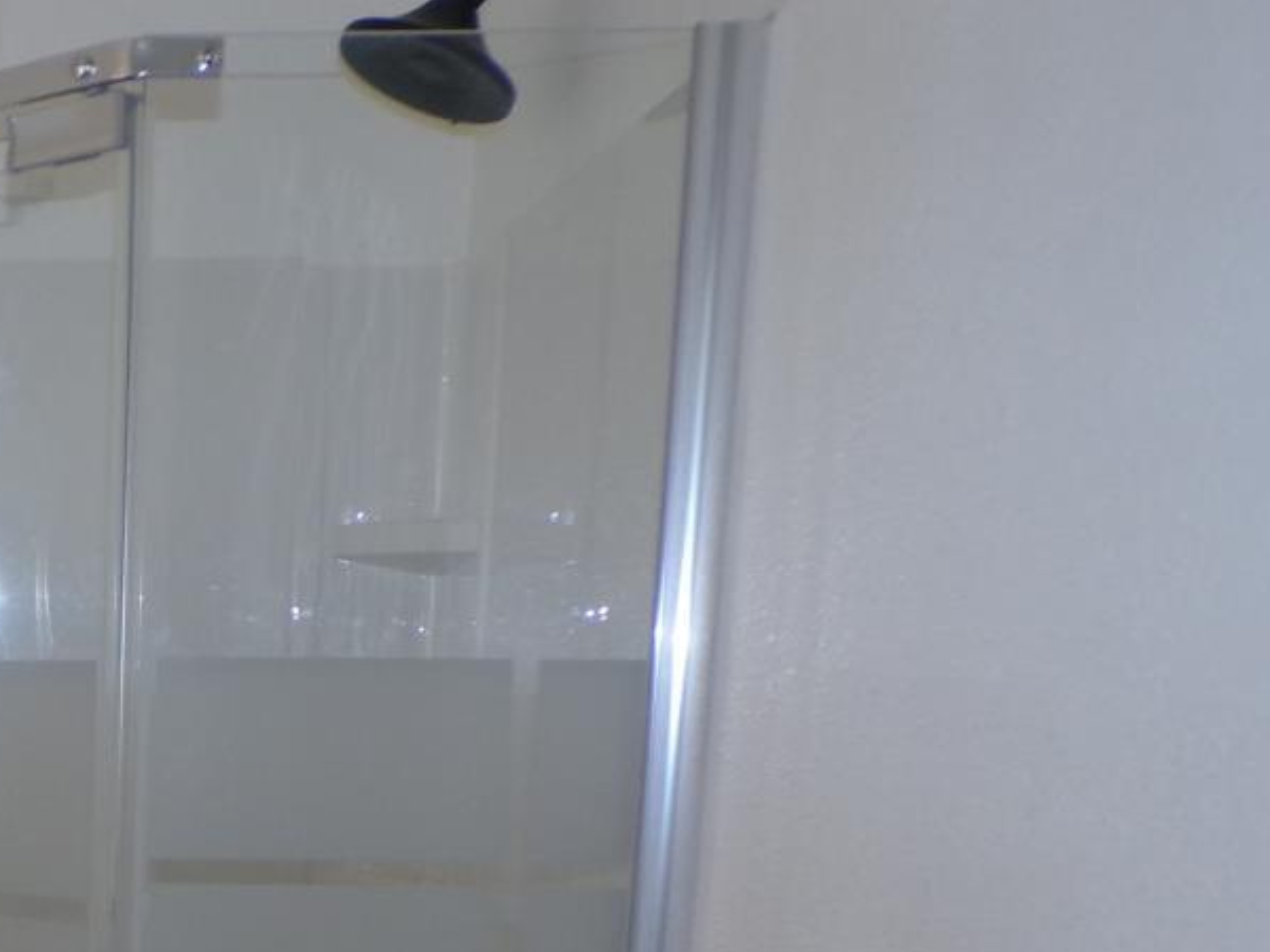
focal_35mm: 60
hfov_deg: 28.8
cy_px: 1139
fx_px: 2201
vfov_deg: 22.5
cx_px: -171
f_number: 3
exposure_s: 1/60
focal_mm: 4.3
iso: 200
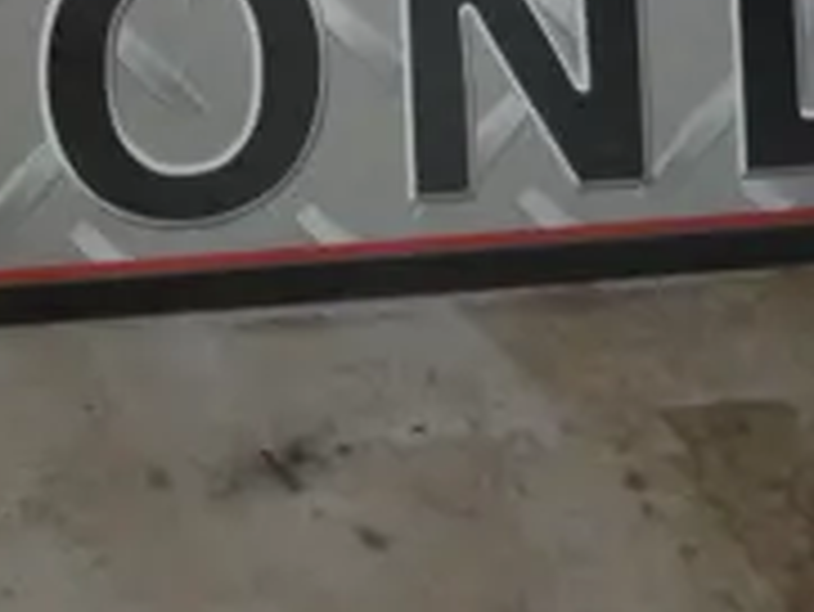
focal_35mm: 158
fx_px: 3718
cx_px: -333
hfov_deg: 12.0
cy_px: -1080
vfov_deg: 8.3
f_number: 3.5
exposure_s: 1/60
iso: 2000
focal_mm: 14
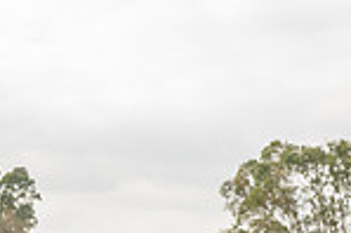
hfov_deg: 15.5
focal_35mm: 125
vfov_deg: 10.3
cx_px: -132
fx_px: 1217
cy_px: 418
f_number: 6.3
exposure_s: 1/200
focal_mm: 32
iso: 200
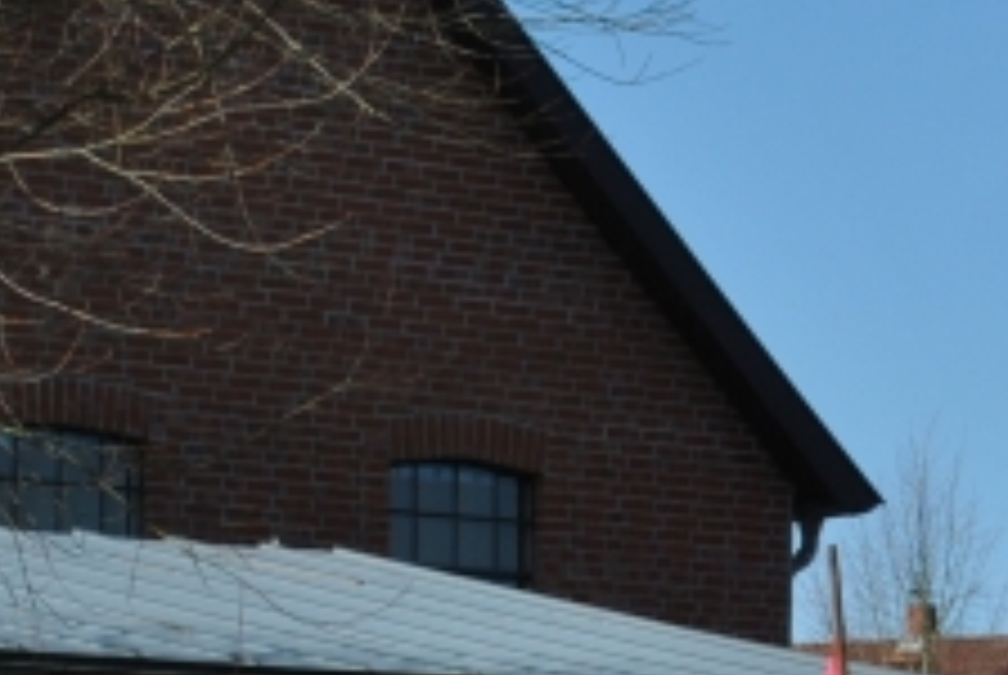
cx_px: 1138
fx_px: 7149
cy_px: 925
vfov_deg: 5.4
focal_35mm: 255
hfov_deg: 8.0
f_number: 8
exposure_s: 1/320
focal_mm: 38
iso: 100
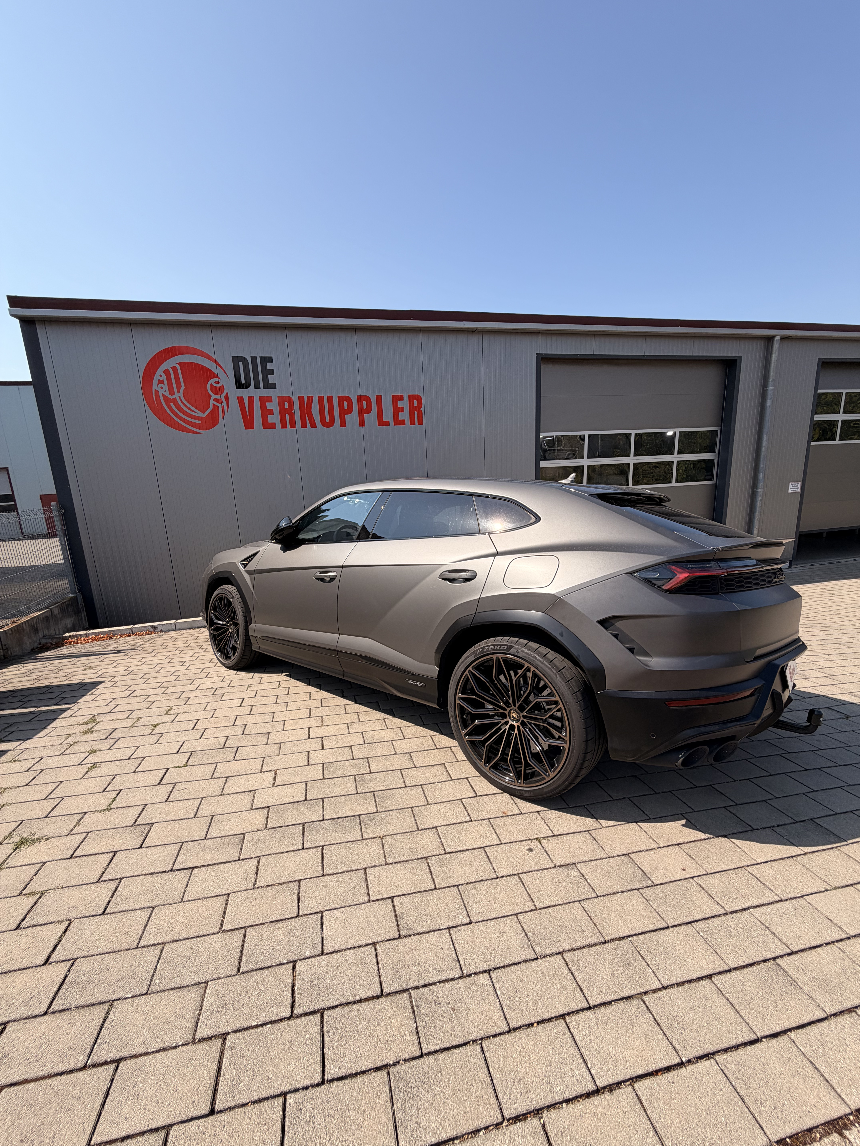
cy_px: 573
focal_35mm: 14
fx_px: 464
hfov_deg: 85.7
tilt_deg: -12.0
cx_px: 430
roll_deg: +2.7
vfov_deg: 102.1
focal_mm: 2.22
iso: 25
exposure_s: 1/770
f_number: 2.2
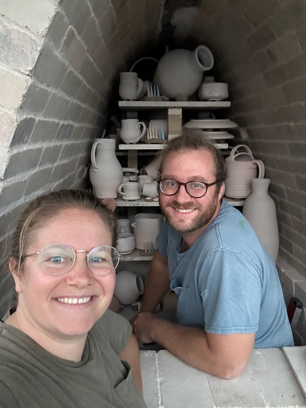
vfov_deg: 60.0
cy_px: 204
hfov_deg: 46.8
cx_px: 153
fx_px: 354
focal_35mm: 30
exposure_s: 1/40
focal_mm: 2.69
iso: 320
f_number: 1.9
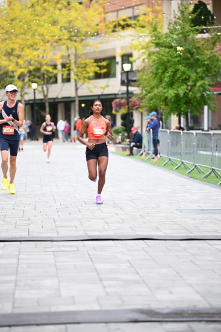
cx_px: 110
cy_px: 166
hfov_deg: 13.0
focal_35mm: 105
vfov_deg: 19.5
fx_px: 966
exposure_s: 1/1250
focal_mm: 105
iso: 1600
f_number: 2.8
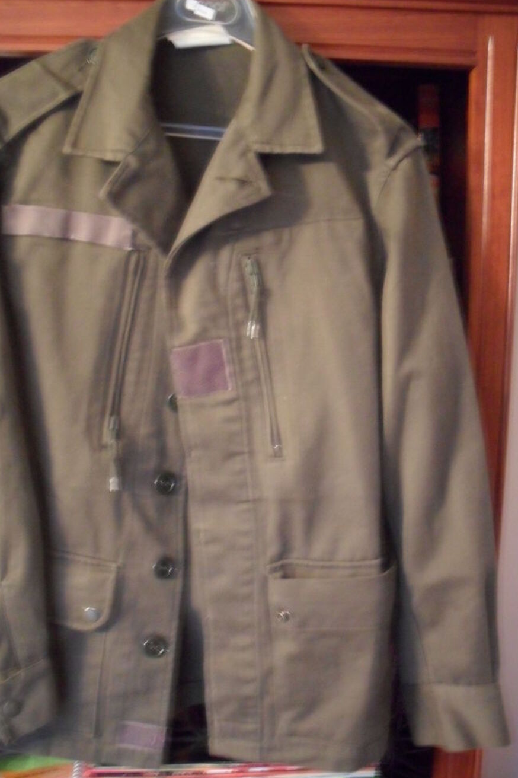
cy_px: 389
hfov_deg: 35.9
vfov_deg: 51.9
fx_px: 799
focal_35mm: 37
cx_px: 230
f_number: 3
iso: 400
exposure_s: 1/2
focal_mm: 6.3
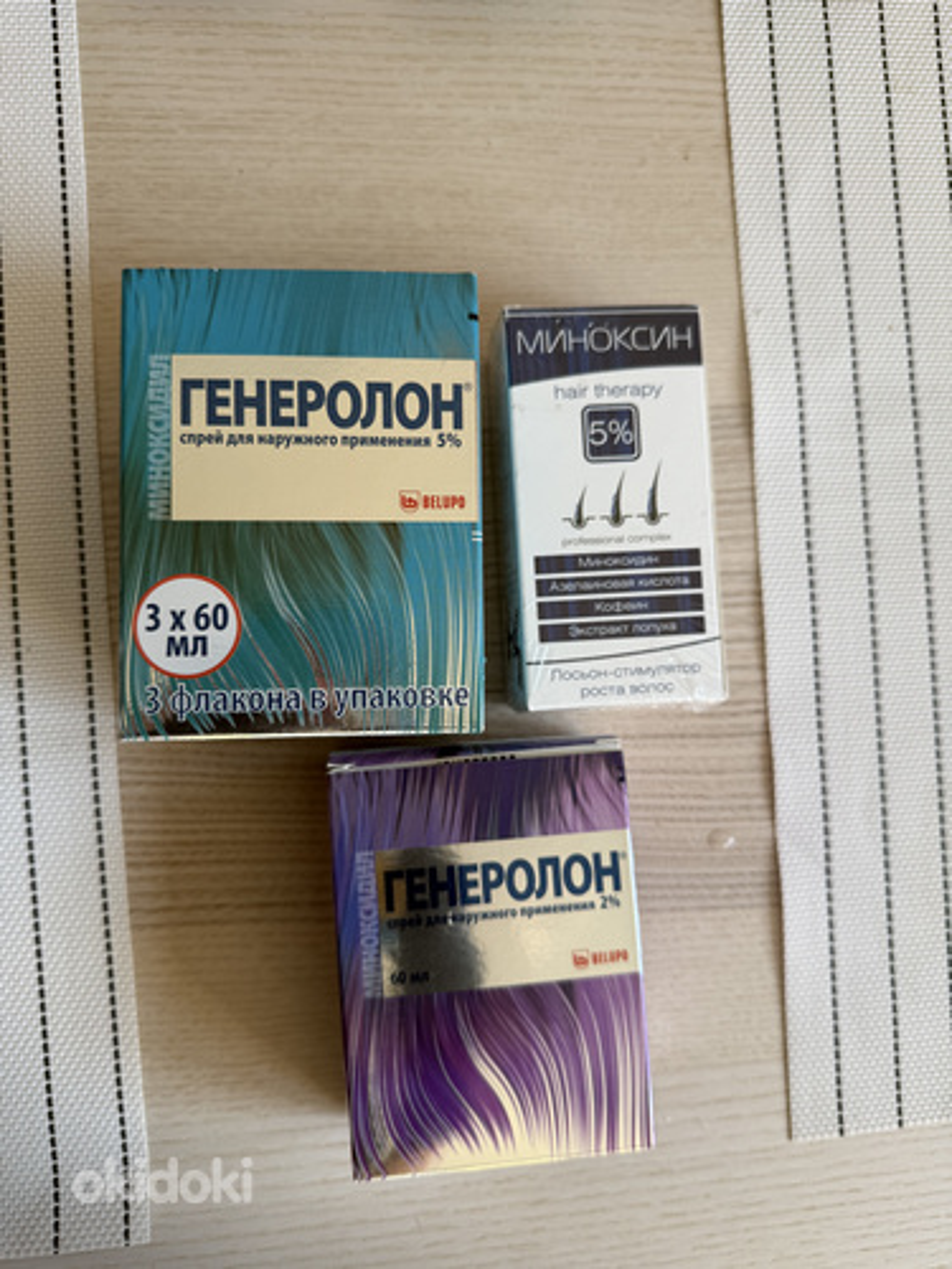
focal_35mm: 24
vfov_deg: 71.6
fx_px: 880
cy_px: 634
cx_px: 476
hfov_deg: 56.8
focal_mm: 6.76
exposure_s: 1/121
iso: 64
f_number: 1.78
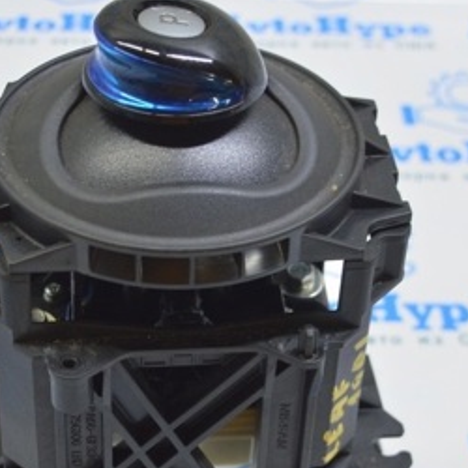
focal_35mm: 101
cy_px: 347
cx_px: 159
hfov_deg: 17.2
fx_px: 1546
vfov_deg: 17.1
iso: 400
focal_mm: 31
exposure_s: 1/20
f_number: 5.6
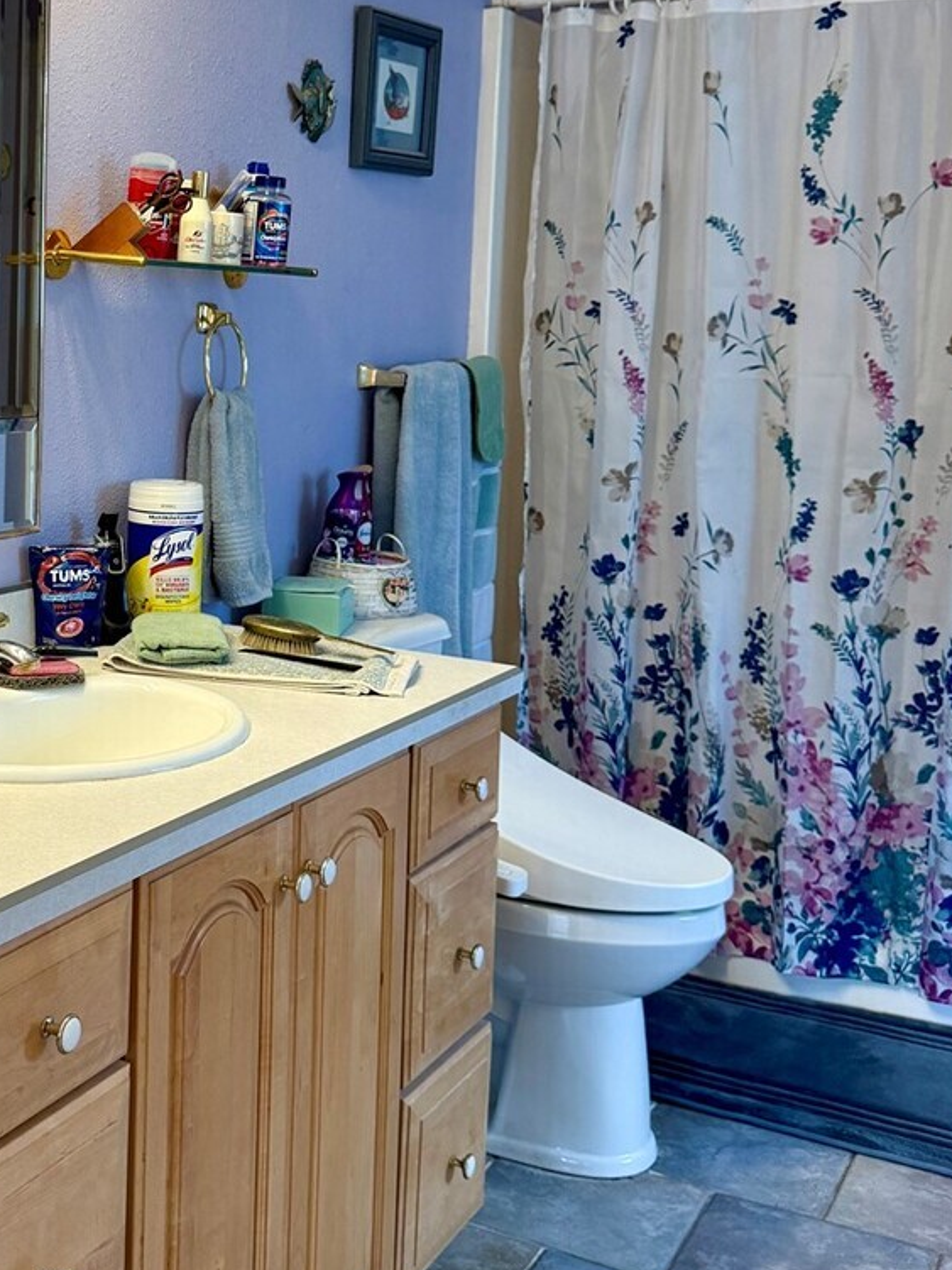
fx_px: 1687
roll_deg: -1.2
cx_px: 78
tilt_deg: -4.1
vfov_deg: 40.9
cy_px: 452
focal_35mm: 46
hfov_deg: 30.0
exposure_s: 1/240
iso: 160
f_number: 1.78
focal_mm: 6.76
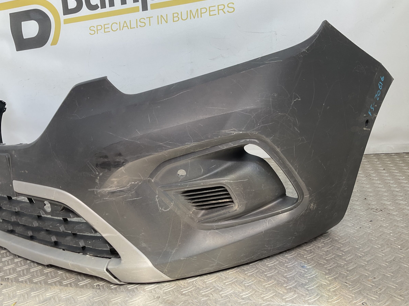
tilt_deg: -14.5
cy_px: 161
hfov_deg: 58.3
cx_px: 193
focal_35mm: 31
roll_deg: +5.7
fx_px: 366
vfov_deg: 45.4
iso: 16
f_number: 1.8
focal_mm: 3
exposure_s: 1/127
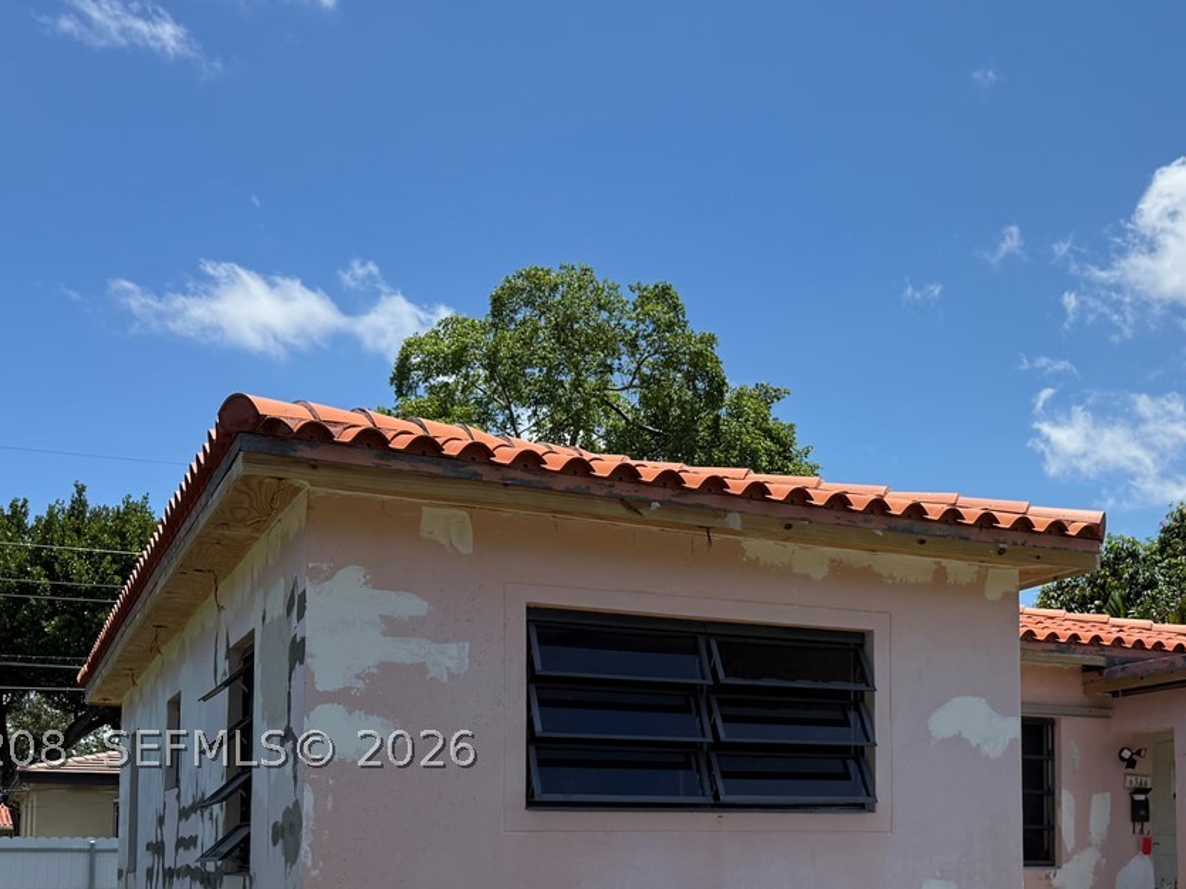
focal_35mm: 46
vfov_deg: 30.5
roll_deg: -0.4
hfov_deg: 39.9
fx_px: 1576
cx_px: 912
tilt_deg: +4.5
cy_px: 748
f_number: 1.78
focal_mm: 6.76
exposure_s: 1/4975
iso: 100
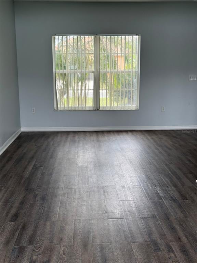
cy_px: 132
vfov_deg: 39.7
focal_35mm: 48
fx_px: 364
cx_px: 98
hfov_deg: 30.3
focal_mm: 6.76
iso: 64
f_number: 1.78
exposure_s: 1/136
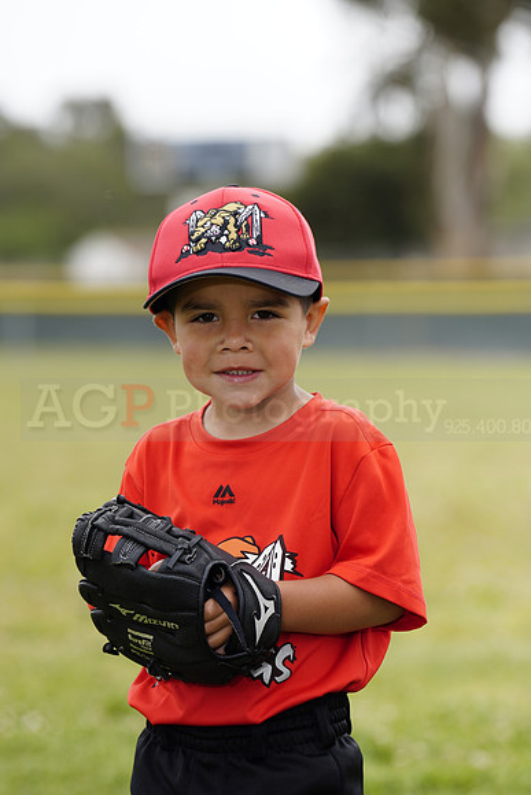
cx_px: 266
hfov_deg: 6.9
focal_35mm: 200
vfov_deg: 10.3
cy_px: 398
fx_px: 4422
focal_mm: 200
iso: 100
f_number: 5.6
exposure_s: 1/250
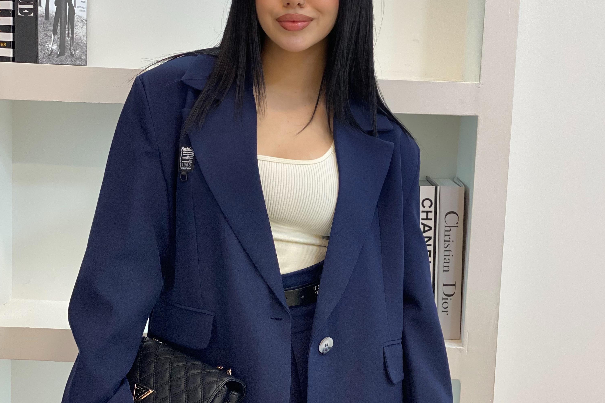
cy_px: 238
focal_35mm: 73
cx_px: 305
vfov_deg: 18.7
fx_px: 1227
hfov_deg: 27.7
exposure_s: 1/100
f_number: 2
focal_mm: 6
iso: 125
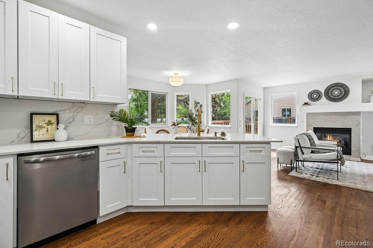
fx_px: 166
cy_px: 124
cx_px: 186
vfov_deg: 73.7
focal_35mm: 16
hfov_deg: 96.8
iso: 400
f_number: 10
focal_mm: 16
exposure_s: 1/50
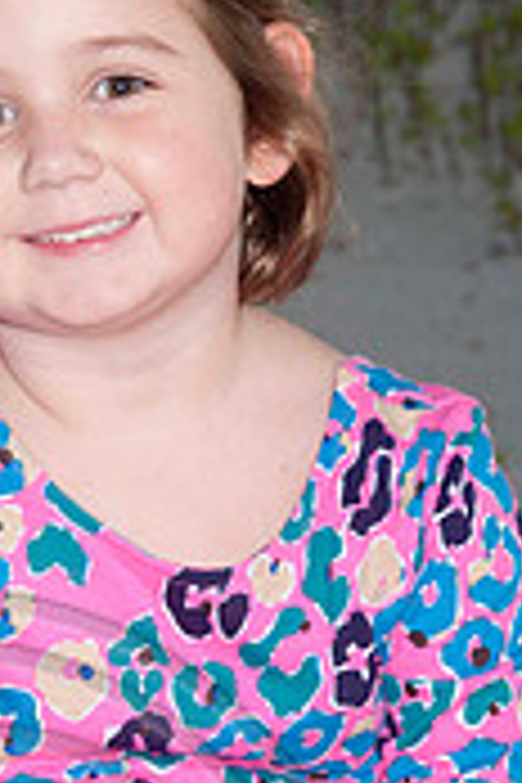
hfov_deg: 3.5
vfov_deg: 5.3
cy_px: 446
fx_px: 8438
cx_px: 124
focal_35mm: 388
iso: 100
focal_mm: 100
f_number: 8
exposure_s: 1/160
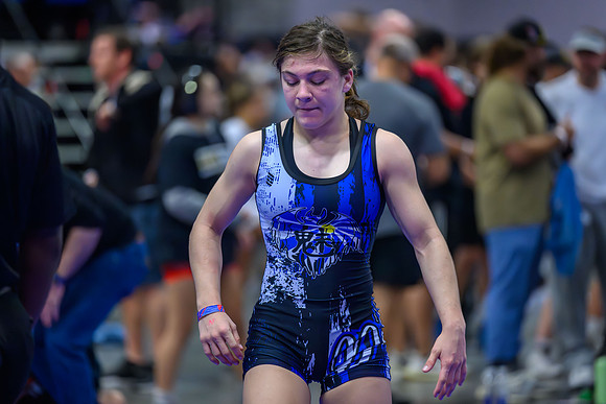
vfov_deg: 6.5
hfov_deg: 9.7
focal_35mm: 213
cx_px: 301
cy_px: 193
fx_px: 3581
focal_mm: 200
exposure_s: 1/640
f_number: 2.8
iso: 11400
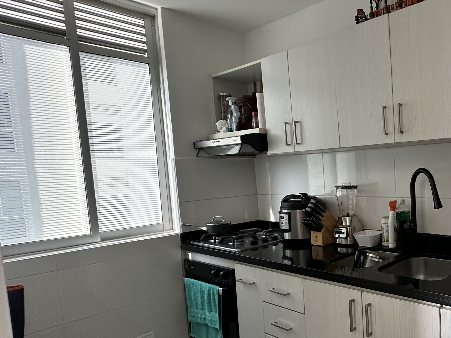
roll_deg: +2.2
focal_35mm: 26
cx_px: 404
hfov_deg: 57.9
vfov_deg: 52.8
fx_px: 339
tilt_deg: -4.3
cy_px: 195
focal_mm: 2.22
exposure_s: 1/99
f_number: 2.2
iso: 200
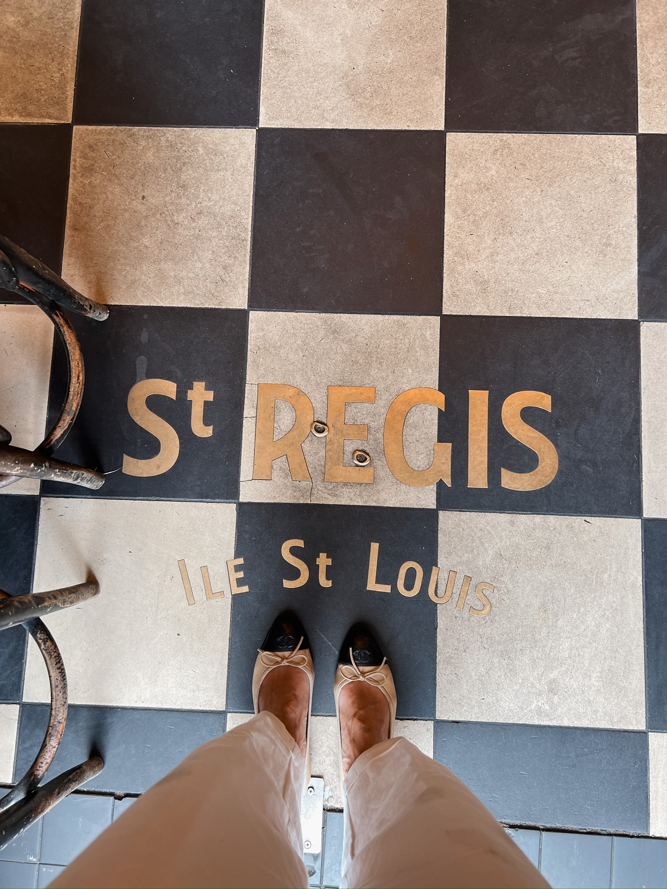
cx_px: 334
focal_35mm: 26
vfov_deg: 67.3
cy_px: 444
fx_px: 668
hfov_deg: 53.1
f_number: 1.5
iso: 64
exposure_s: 1/100
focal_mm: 5.7
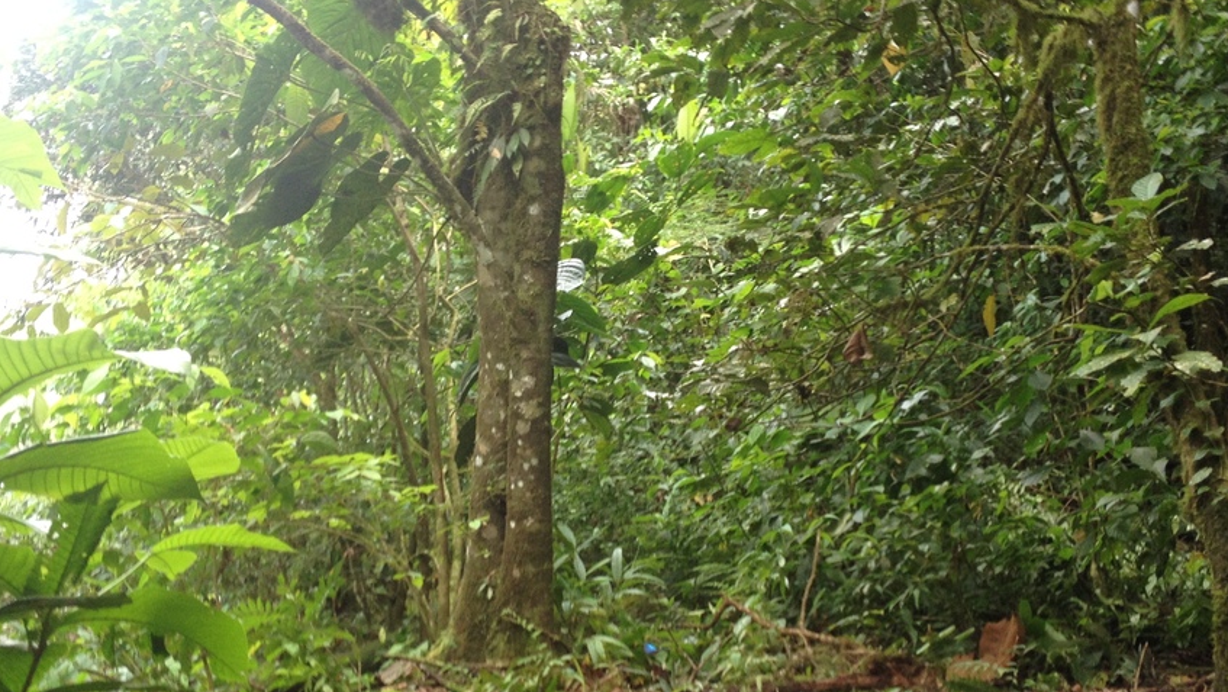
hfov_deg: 38.5
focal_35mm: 54
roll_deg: -0.2
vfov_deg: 22.2
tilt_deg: -5.7
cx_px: 638
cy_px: 438
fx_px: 1759
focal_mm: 4.28
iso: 64
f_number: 2.4
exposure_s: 1/60
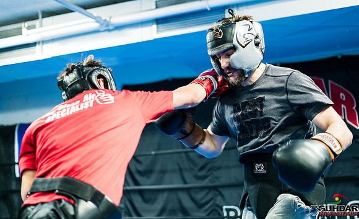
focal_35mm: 57
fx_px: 556
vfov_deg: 22.2
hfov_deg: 35.8
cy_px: 92
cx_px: 159
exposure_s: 1/400
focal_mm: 50
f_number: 1.8
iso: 1600
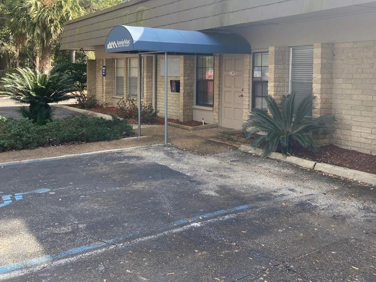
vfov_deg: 39.1
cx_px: 180
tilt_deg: -3.6
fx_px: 391
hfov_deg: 51.3
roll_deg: +0.3
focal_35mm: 36
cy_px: 89
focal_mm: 4.25
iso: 32
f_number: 1.8
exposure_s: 1/597
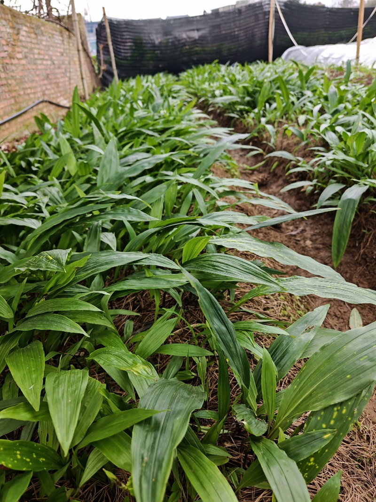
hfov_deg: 56.8
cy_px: 251
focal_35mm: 24
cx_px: 188
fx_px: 348
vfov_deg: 71.6
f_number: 1.9
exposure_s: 1/270
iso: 50
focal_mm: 6.67
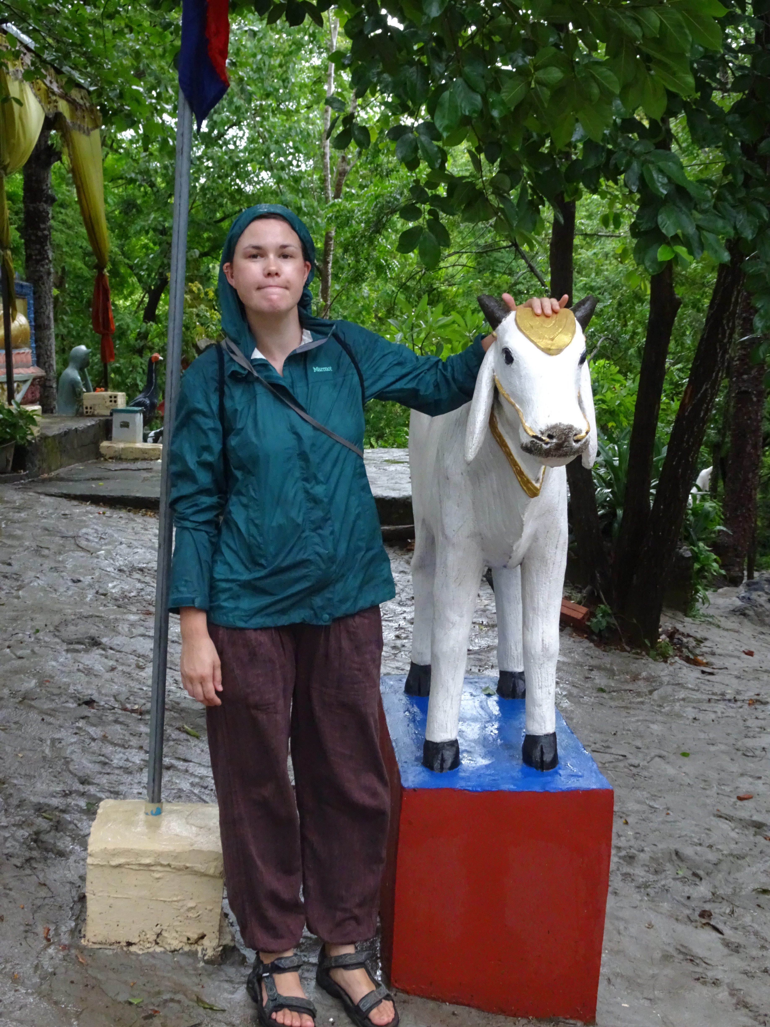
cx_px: 385
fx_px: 1483
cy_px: 514
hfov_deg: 29.1
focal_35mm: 50
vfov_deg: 38.2
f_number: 4.5
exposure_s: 1/80
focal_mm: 8.51
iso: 800
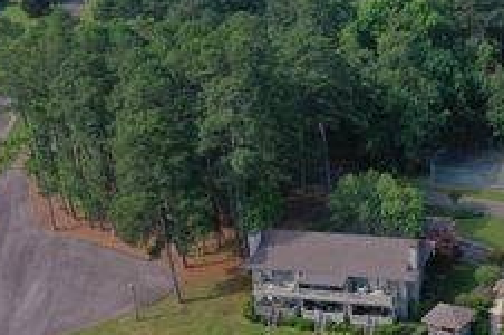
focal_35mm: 62
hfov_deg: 30.9
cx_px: 459
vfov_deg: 21.5
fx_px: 867
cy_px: 280
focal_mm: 10.26
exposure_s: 1/400
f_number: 5.6
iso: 100
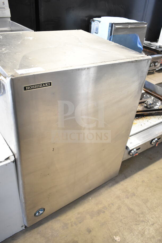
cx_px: 81
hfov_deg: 43.6
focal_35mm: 30
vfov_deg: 61.9
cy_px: 122
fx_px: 202
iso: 1600
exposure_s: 1/30
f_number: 3.5
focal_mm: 20
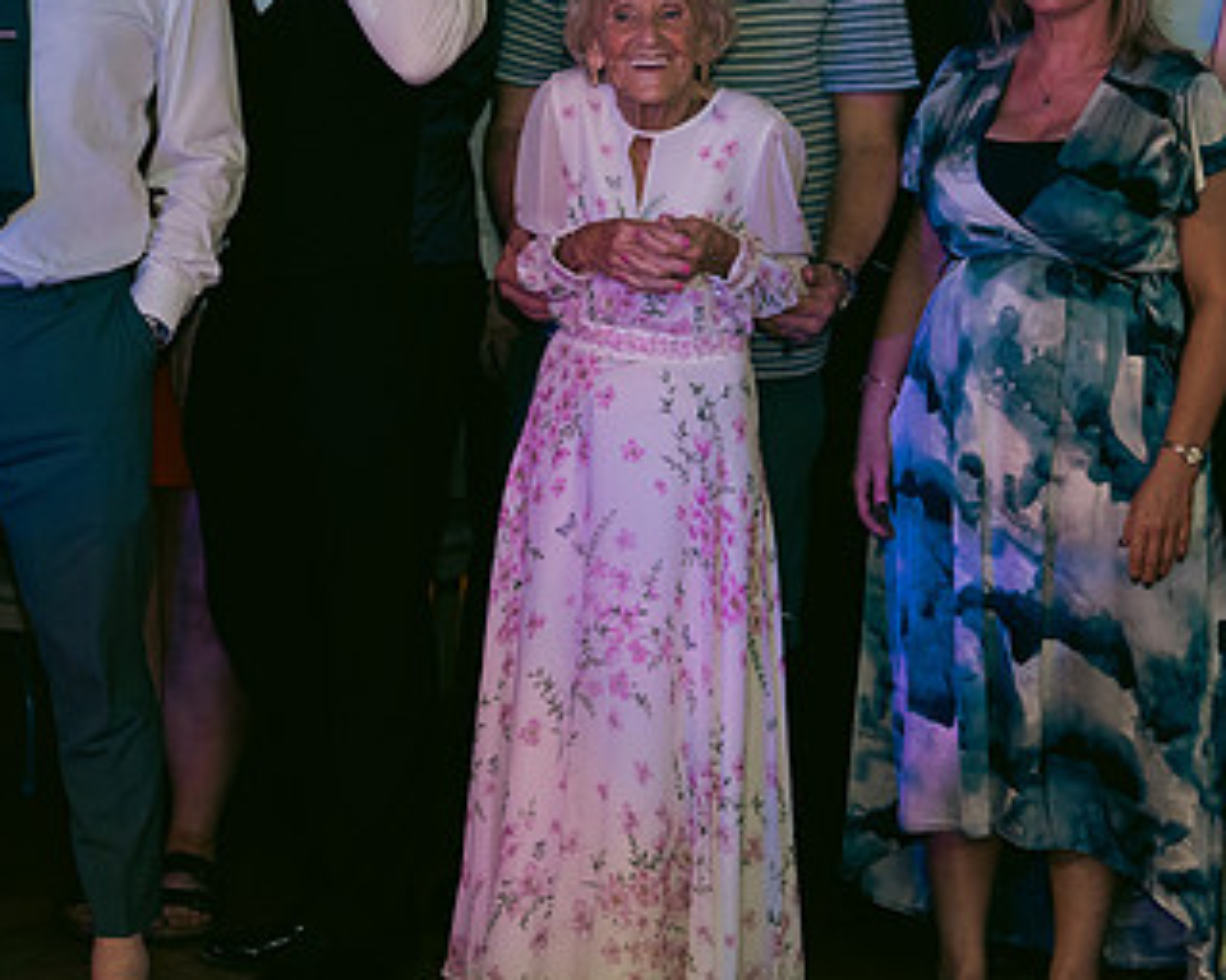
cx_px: 636
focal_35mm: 119
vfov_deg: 12.9
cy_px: 258
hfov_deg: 16.2
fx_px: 4318
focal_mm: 70
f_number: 3.5
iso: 2500
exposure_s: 1/160
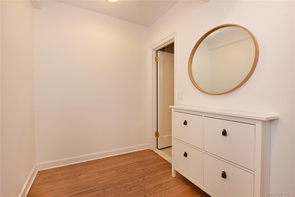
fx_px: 131
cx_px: 148
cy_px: 98
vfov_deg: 73.8
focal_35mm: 16
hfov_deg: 96.7
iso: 1000
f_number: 13
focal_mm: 16
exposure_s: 1/15
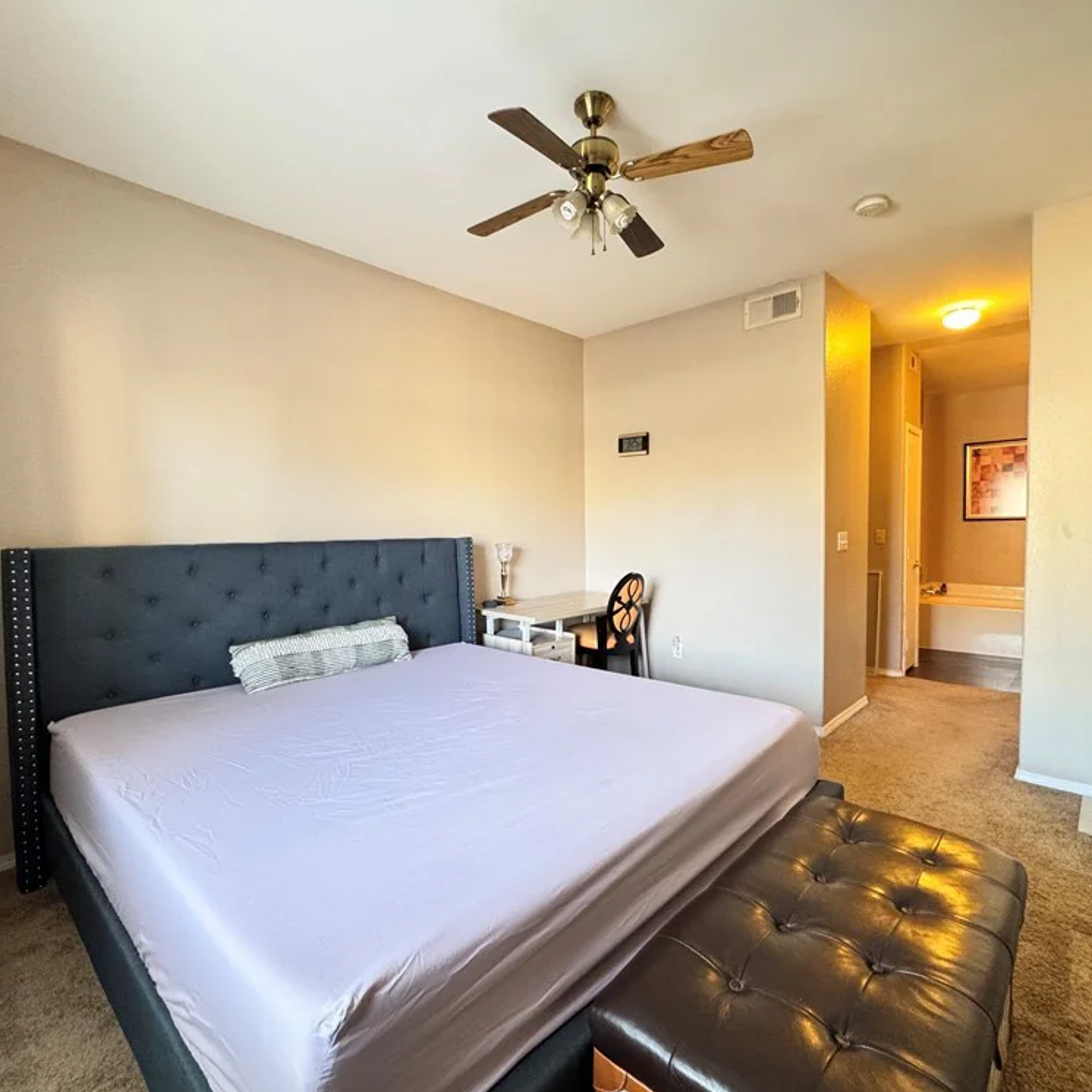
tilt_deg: -2.9
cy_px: 551
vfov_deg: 84.0
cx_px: 532
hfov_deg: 84.0
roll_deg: +0.6
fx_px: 607
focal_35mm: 17
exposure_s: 1/60
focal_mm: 2.22
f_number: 2.2
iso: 640
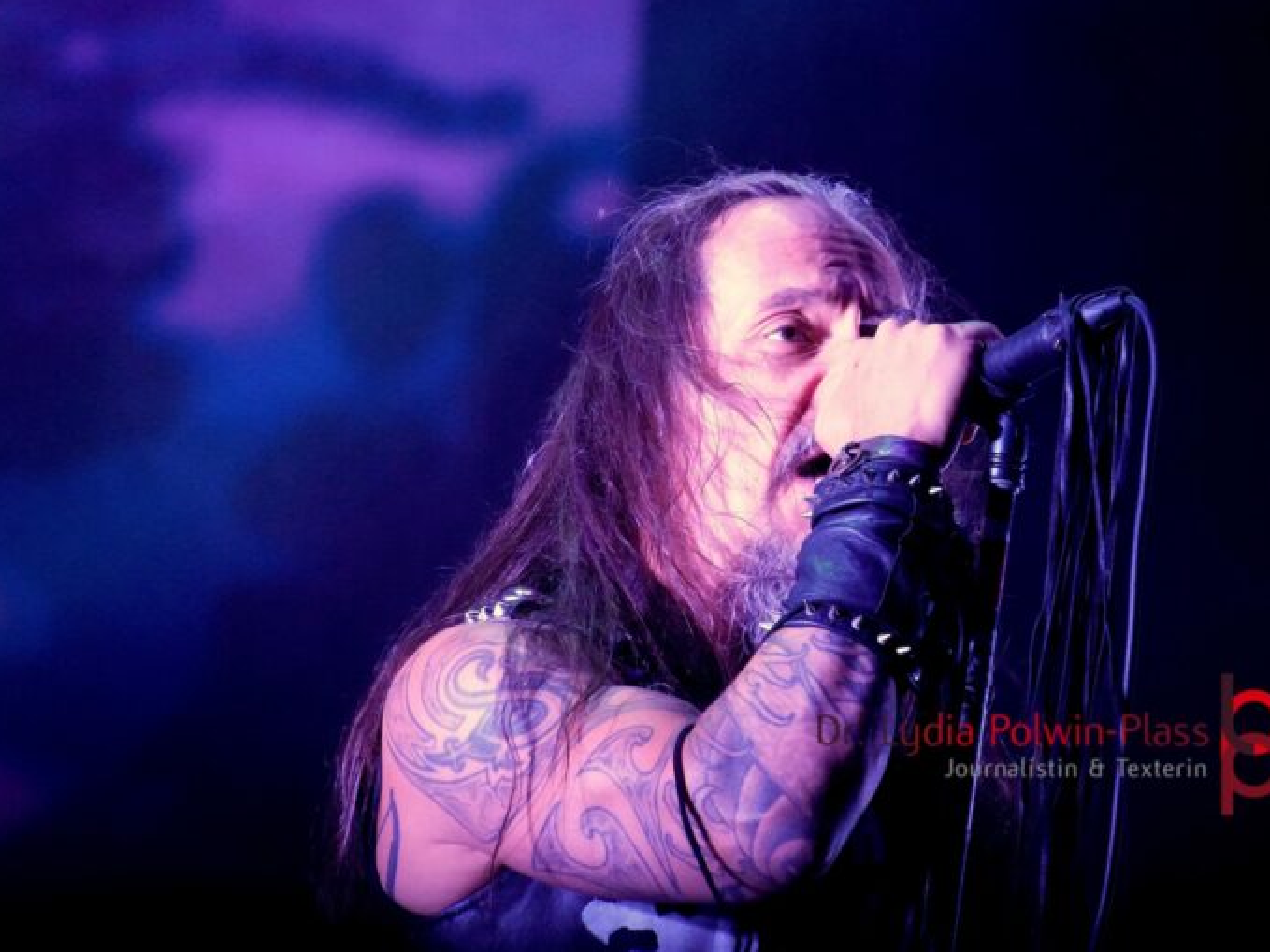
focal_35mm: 273
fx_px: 9997
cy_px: 475
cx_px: 621
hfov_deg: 7.3
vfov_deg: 5.5
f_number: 6.3
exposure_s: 1/160
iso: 6400
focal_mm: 167
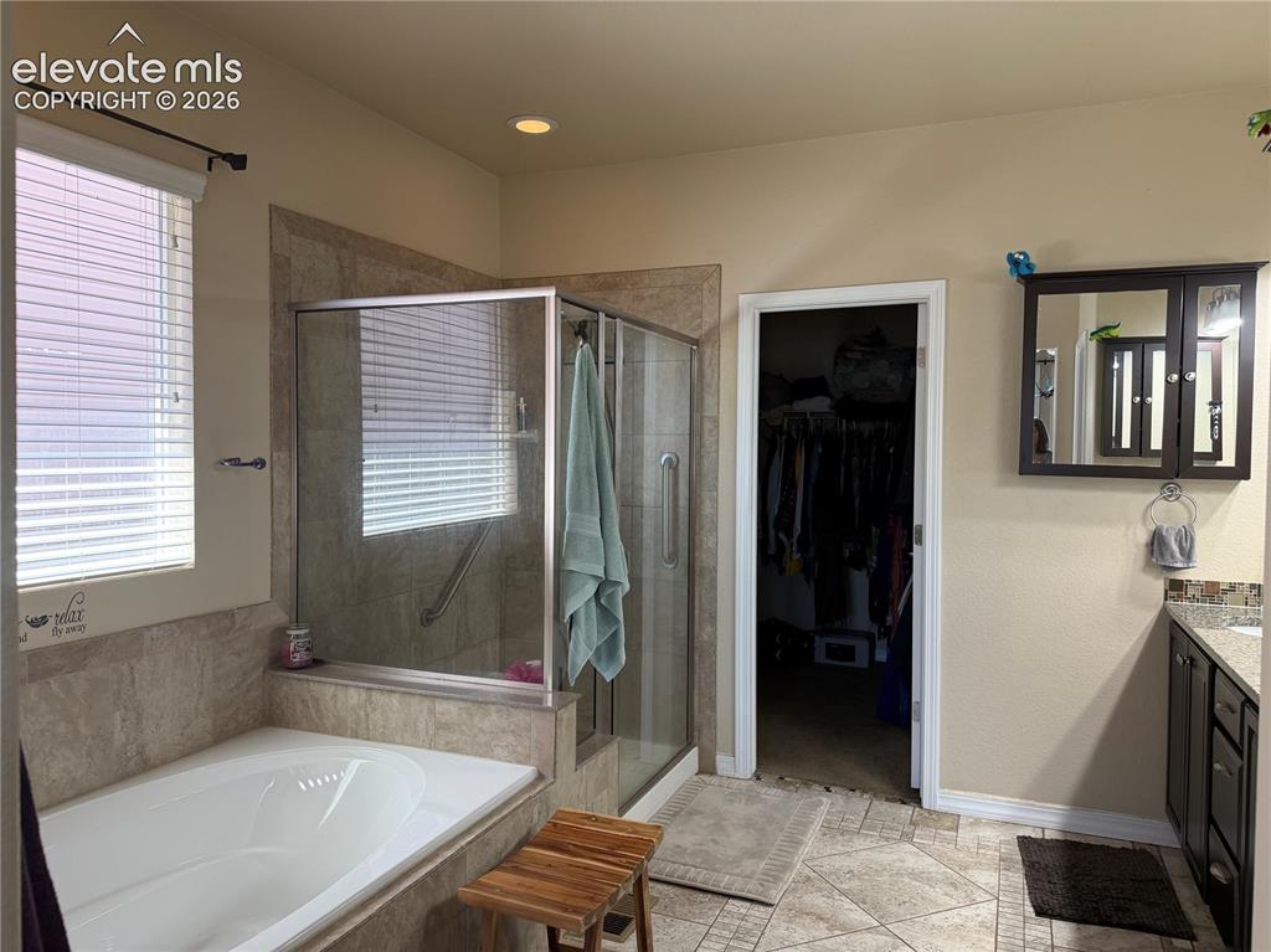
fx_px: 881
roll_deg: +0.1
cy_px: 476
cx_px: 636
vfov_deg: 56.8
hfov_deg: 71.6
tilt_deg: -1.4
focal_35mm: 24
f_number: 1.78
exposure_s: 1/120
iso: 125
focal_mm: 6.76
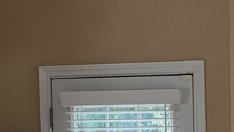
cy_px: 217
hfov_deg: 17.9
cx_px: 232
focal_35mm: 117
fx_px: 726
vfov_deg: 9.9
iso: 80
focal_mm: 6.3
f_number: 1.7
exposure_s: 1/180
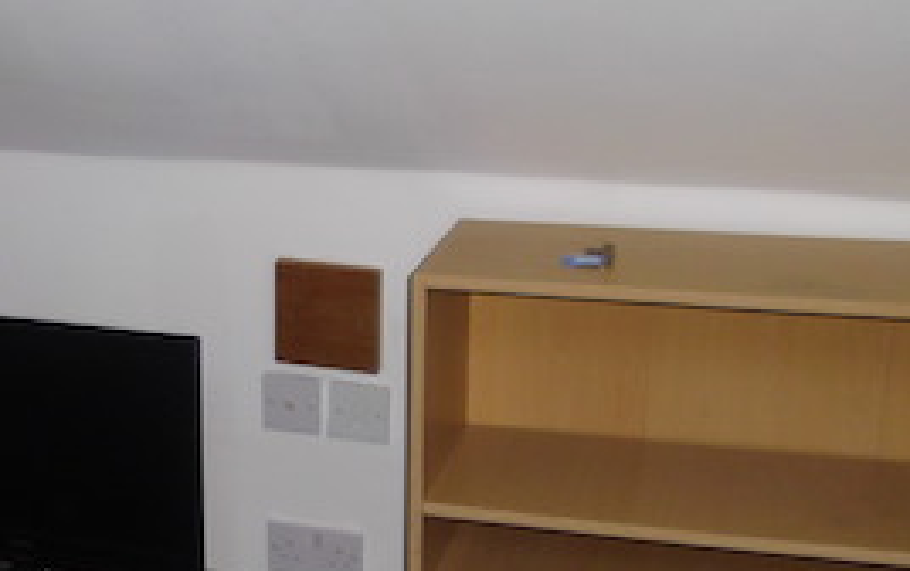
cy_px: 421
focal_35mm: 64
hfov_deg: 31.1
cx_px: 177
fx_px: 1589
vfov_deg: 20.2
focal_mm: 4.9
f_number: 3.2
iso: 100
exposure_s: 1/50
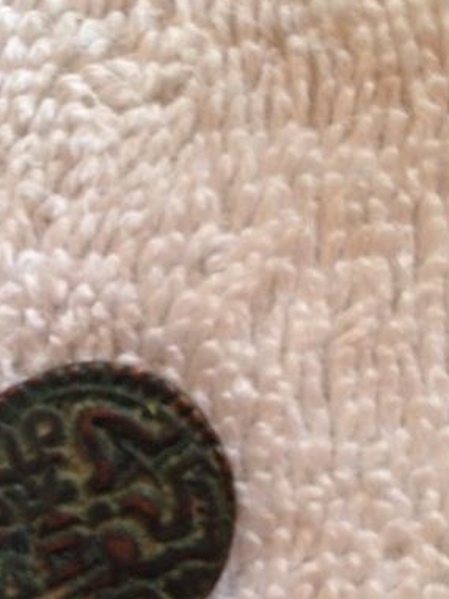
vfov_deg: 34.1
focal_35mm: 55
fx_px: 952
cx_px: 116
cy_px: 463
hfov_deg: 26.2
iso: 250
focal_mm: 4.28
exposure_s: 1/20
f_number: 2.4
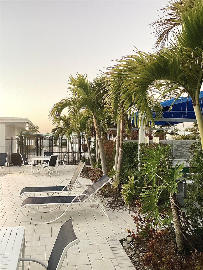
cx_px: 102
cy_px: 135
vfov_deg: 58.4
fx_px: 242
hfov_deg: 45.4
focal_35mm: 31
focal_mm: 3.3
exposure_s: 1/60
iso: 125
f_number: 2.4
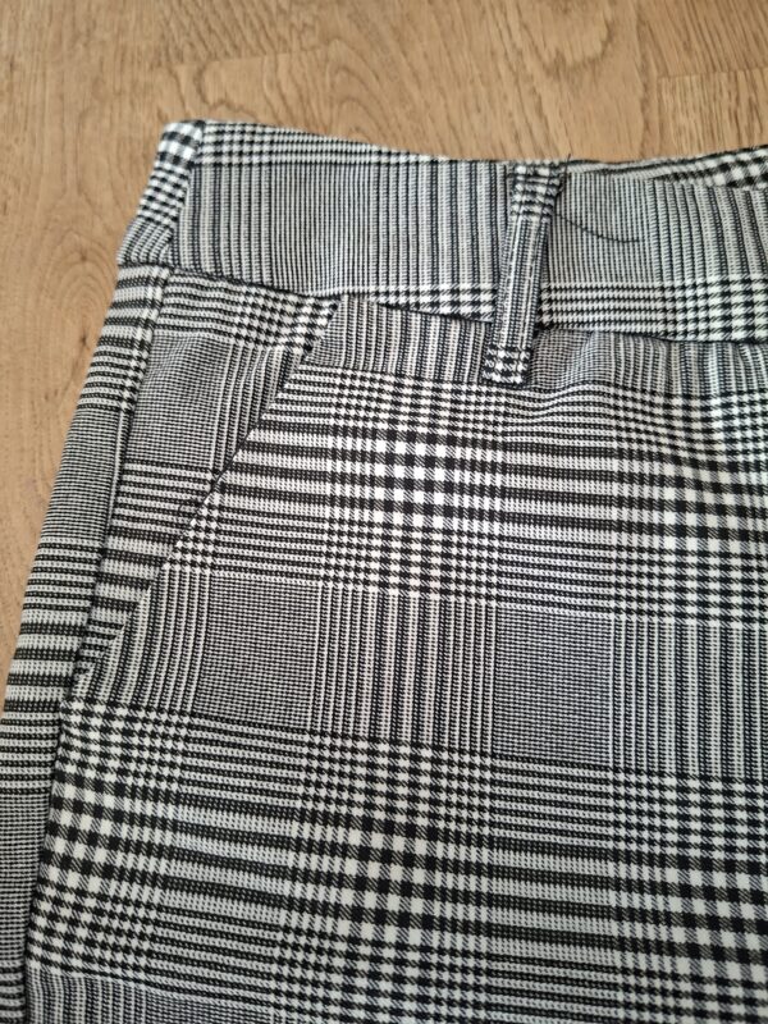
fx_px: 680
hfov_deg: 58.9
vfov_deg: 73.9
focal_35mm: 23
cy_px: 512
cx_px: 384
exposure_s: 1/33
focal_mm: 5.54
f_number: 1.8
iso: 250
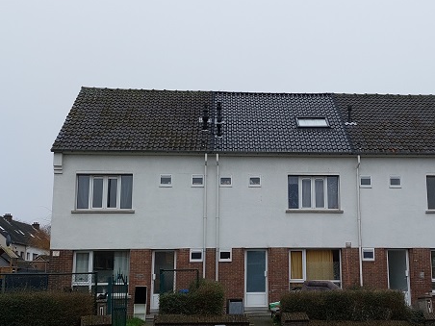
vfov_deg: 41.7
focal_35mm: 34
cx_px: 239
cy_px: 136
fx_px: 427
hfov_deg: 53.9
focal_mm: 5.23
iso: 25
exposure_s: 1/318
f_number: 1.8
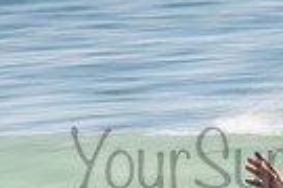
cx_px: 287
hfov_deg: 0.6
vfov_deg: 0.4
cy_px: 141
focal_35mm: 3212
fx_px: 25248
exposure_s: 1/30
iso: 100
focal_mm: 500
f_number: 20
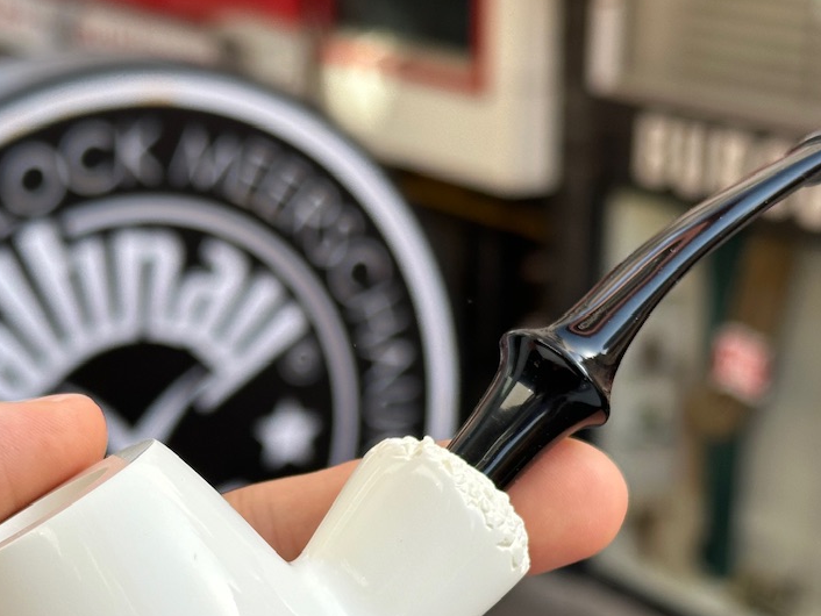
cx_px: 292
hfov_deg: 22.4
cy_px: 547
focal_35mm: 87
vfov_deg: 16.8
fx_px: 2064
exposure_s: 1/823
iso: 64
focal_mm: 6.86
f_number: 1.78
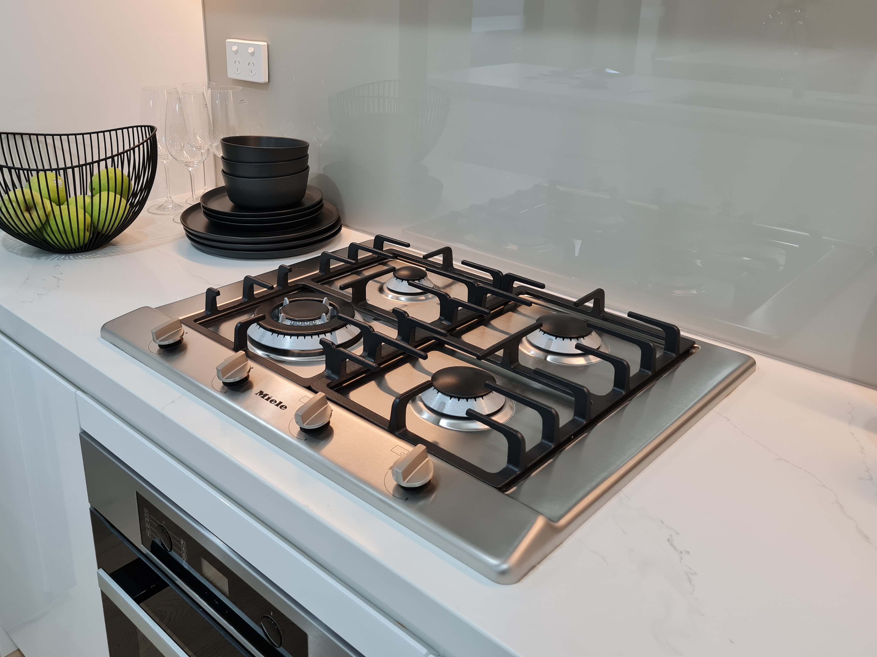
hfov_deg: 58.1
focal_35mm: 31
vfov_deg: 45.3
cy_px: 274
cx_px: 371
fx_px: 785
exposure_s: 1/100
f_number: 1.8
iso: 160
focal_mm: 5.4
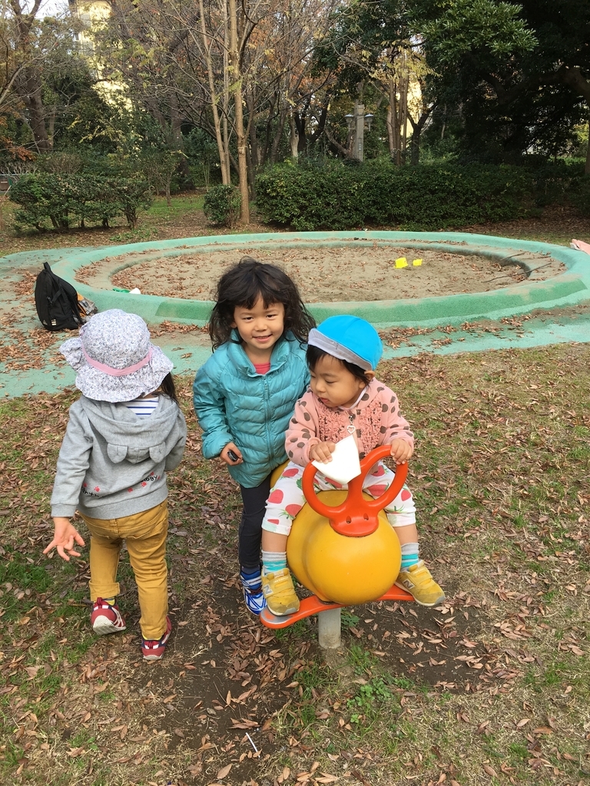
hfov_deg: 48.2
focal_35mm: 29
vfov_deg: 61.7
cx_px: 295
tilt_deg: -19.2
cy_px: 393
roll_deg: +0.8
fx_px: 659
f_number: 2.2
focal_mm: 4.15
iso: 25
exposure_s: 1/330
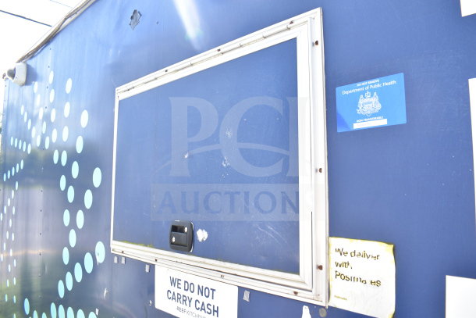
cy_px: 159
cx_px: 238
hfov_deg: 67.4
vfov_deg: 48.0
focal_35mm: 27
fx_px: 357
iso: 200
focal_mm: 18
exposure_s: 1/100
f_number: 5
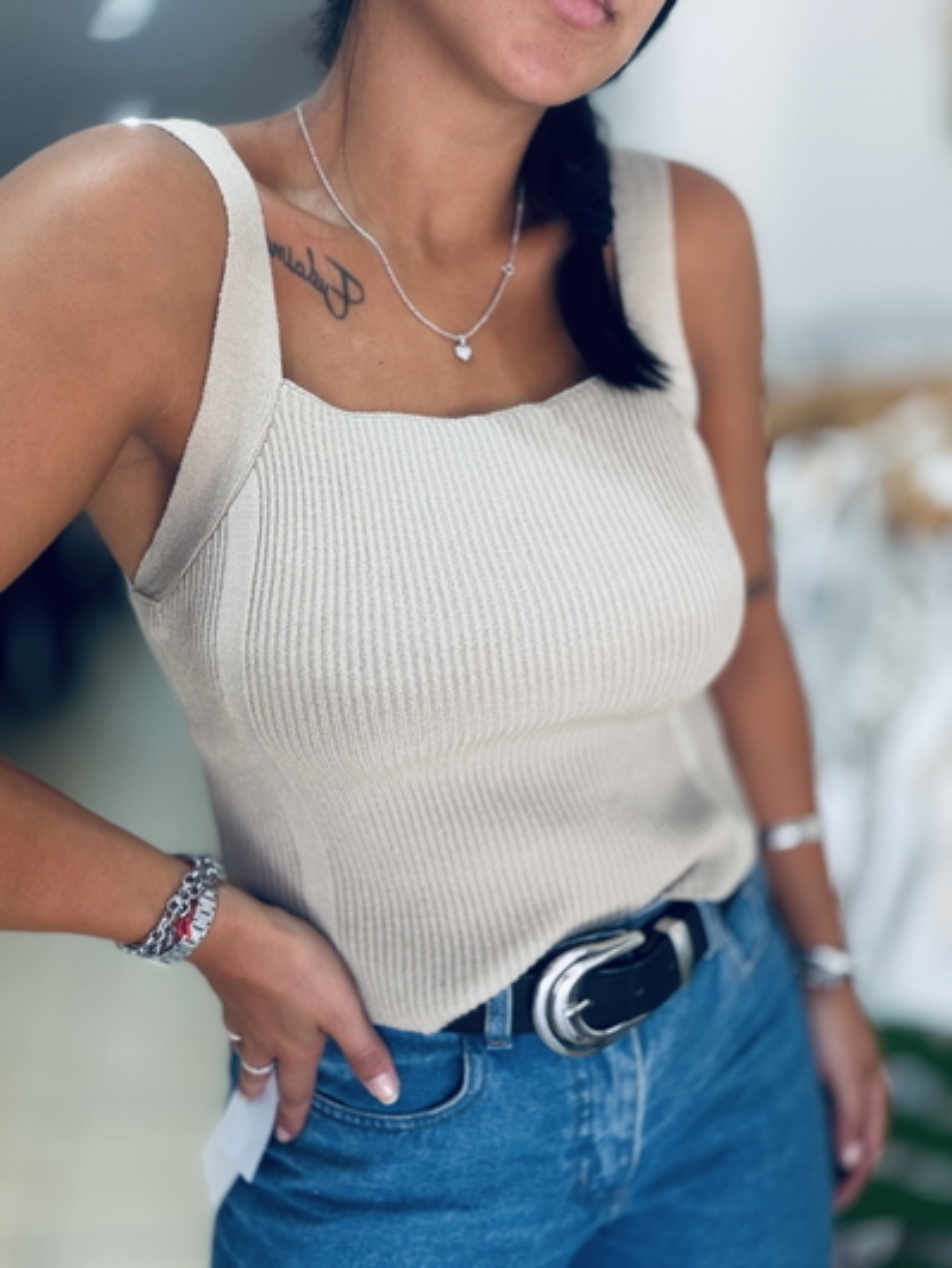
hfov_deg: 46.8
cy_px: 634
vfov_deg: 60.0
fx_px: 1100
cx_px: 476
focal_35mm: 30
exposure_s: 1/121
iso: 50
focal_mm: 2.71
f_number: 1.9
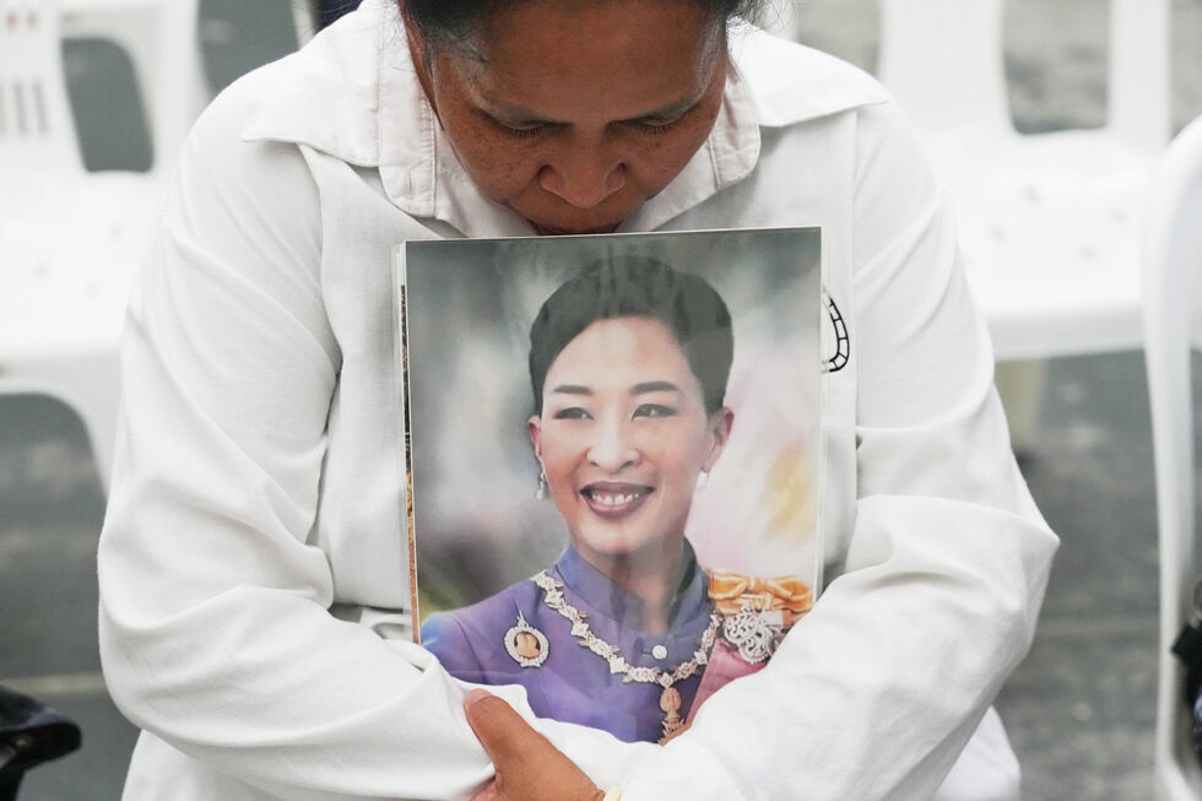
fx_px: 2337
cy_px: 400
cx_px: 601
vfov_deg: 19.4
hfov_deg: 28.8
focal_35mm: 70
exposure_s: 1/640
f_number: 4.5
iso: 3200
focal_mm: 70
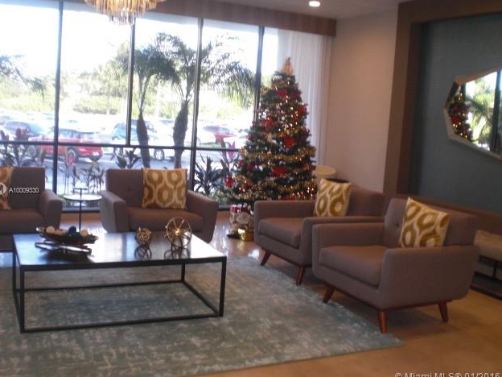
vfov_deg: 36.8
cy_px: 191
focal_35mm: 39
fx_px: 566
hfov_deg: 47.9
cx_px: 247
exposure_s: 1/80
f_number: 3.1
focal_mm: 6.3
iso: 200
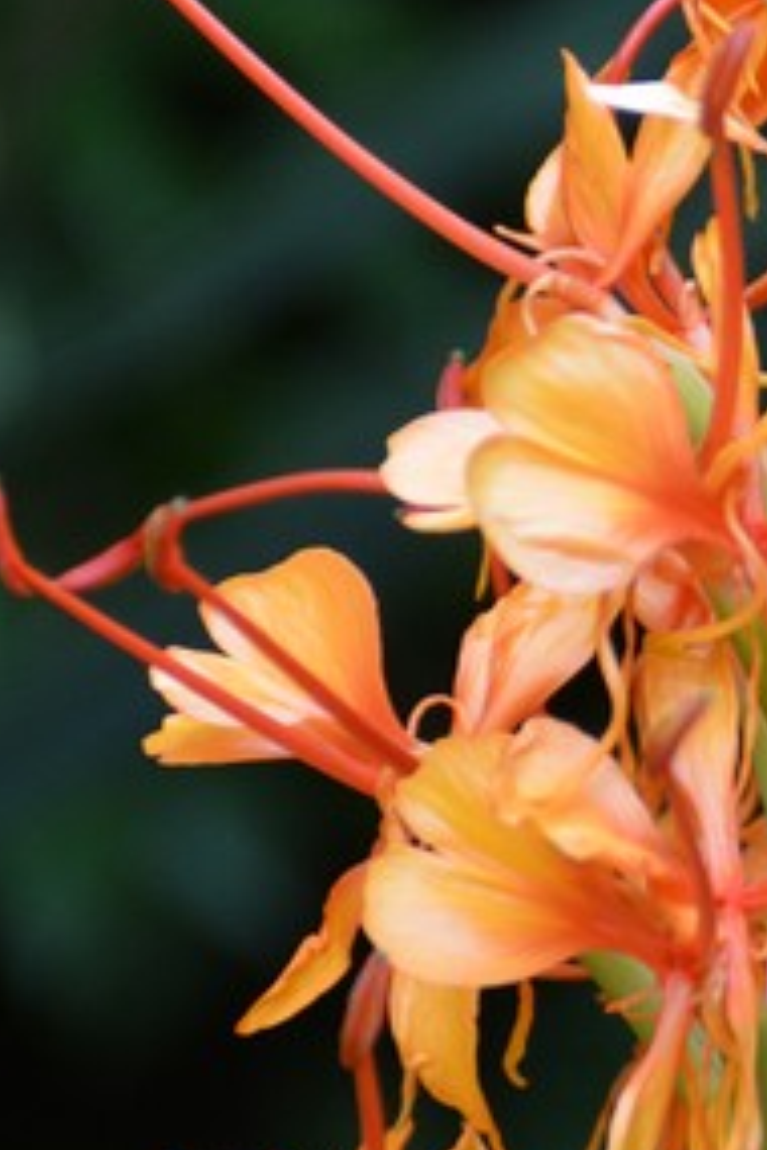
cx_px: 1185
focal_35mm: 323
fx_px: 10322
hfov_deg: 4.2
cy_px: 496
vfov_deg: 6.4
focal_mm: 60
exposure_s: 1/250
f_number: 5
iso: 560
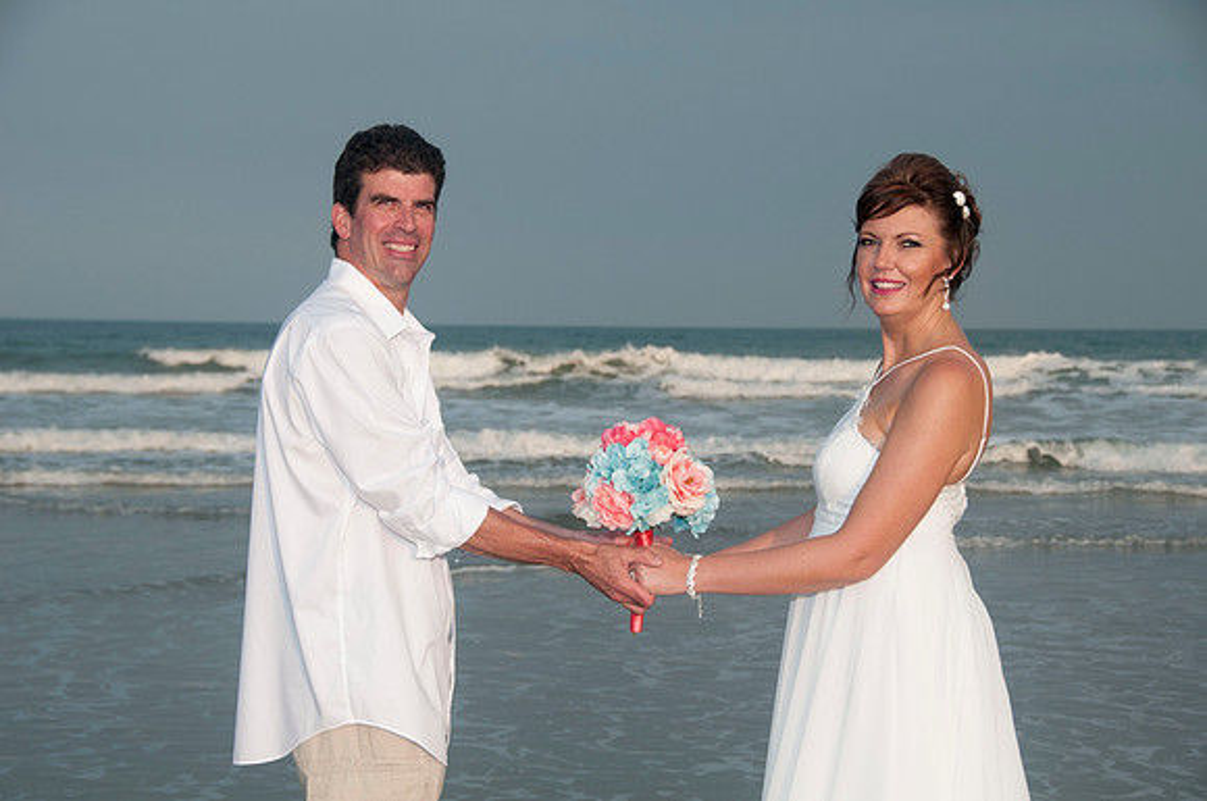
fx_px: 2762
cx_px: 604
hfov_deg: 24.6
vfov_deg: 16.5
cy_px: 400
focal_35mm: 82
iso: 100
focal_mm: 55
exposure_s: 1/250
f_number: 7.1
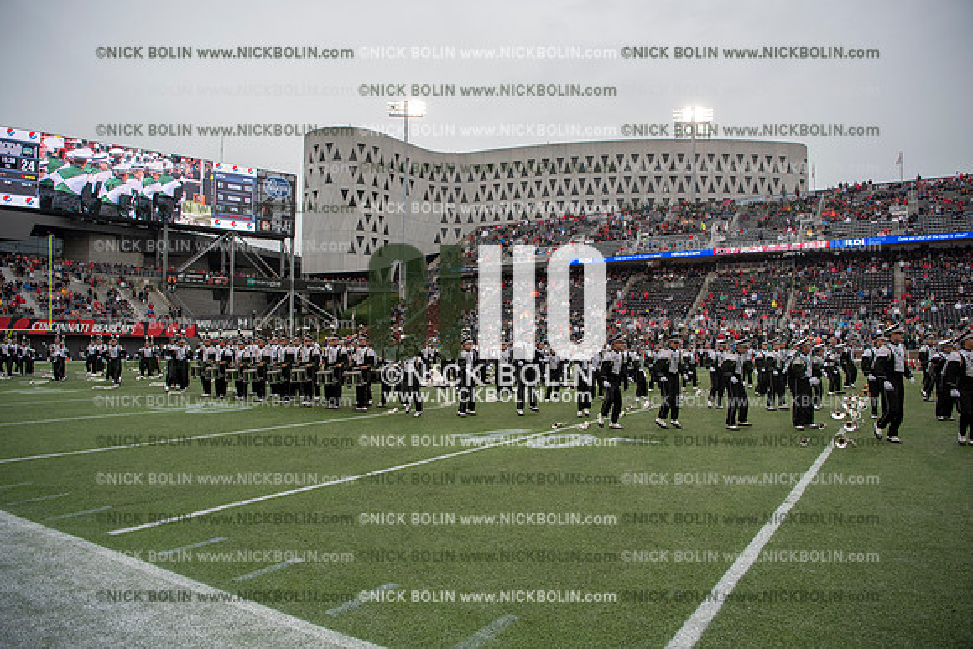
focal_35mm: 24
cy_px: 324
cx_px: 486
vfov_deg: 53.2
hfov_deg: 73.7
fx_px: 649
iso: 250
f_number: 3.5
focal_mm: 24
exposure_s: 1/800
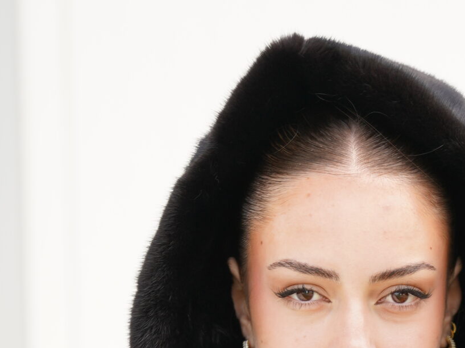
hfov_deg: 3.3
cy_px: 608
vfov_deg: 2.5
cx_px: 408
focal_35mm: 602
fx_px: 8084
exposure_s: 1/250
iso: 200
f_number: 2.8
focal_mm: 200
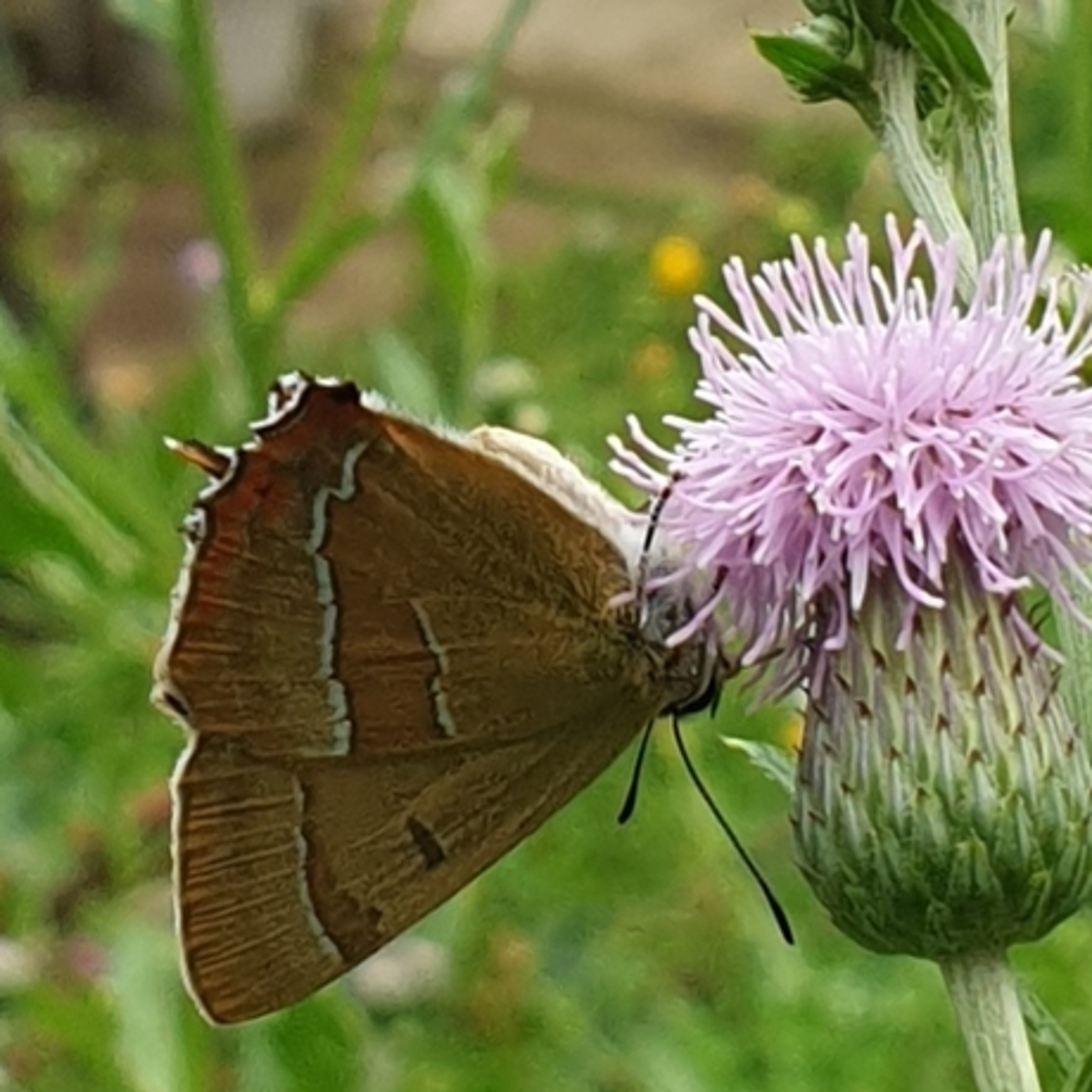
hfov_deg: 51.1
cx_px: 558
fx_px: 1142
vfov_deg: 51.1
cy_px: 563
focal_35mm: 32
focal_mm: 4.3
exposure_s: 1/434
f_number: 2.4
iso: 50
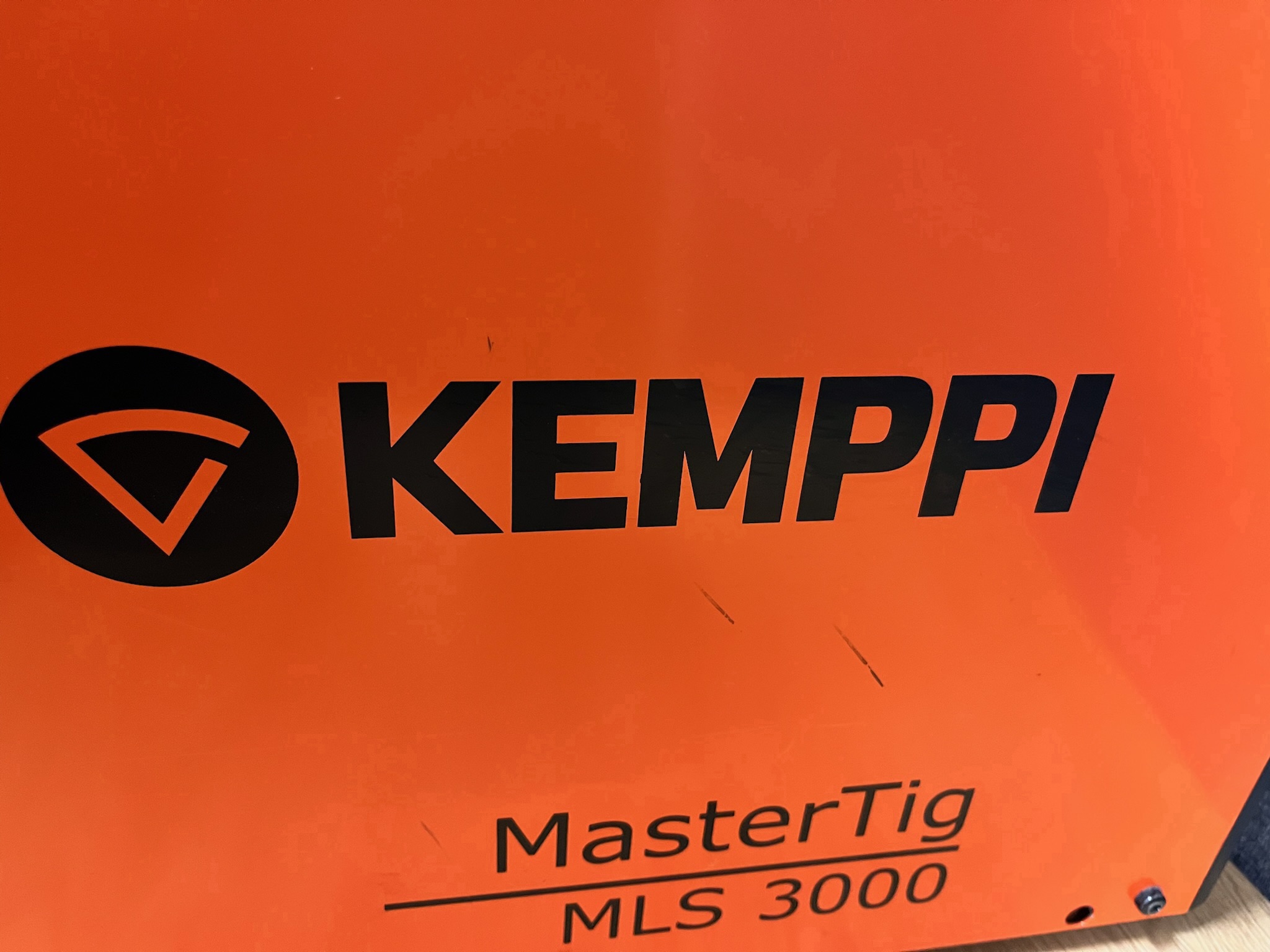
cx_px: 635
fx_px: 954
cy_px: 476
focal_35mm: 26
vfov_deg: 53.1
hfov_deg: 67.3
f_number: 1.6
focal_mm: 5.1
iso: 500
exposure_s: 1/33
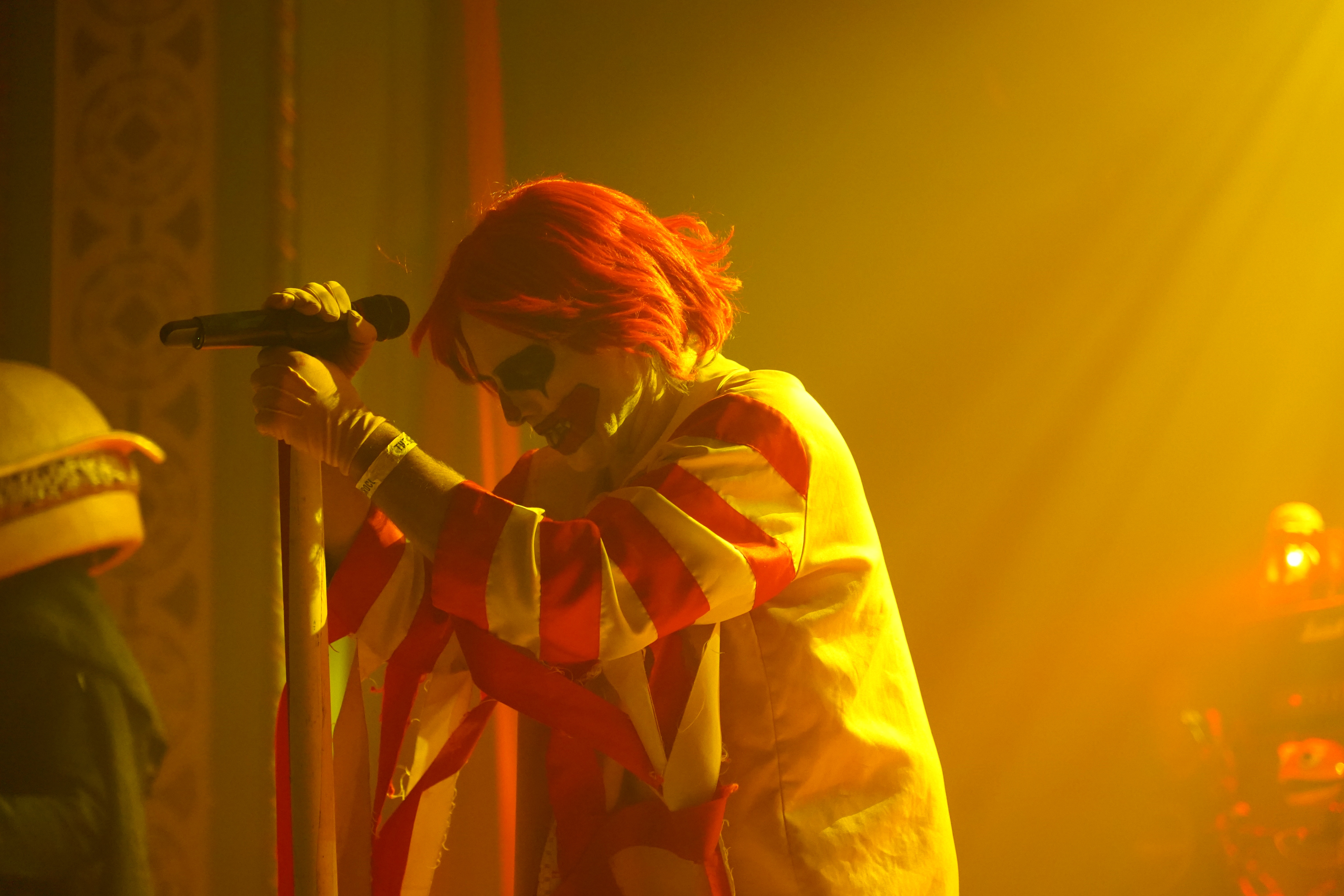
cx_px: 672
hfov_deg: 19.5
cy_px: 448
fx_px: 3920
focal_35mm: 105
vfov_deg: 13.0
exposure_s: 1/160
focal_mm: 105
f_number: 4
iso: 8000
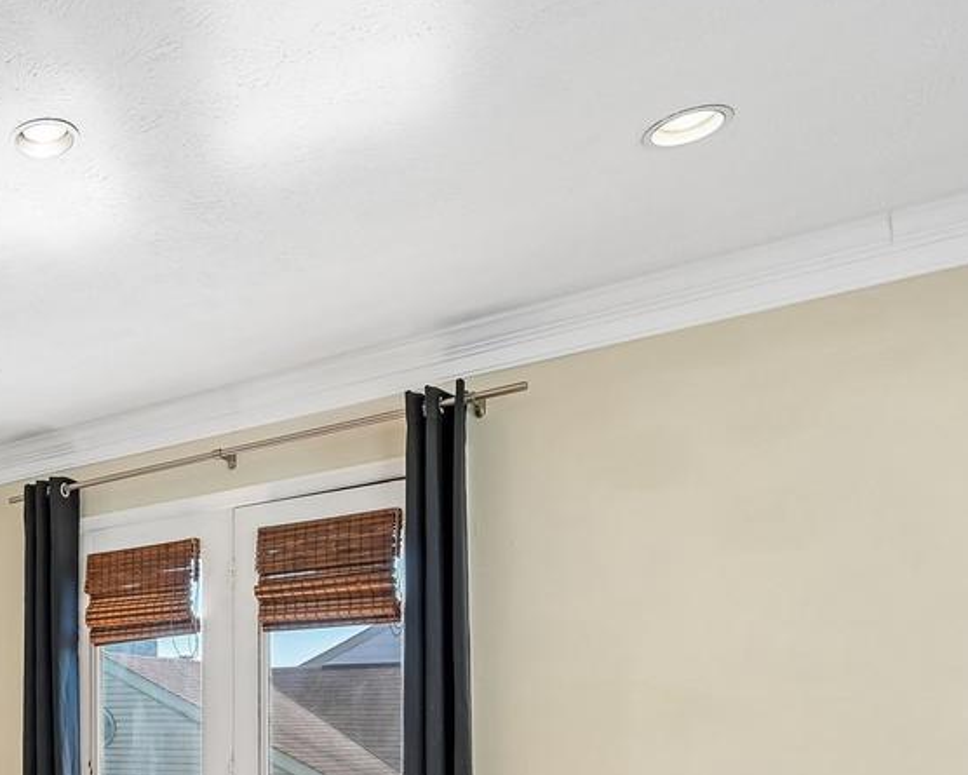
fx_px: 974
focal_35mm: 34
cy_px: 731
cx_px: -96
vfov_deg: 39.4
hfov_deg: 41.9
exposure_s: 1/50
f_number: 8
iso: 100
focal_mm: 14
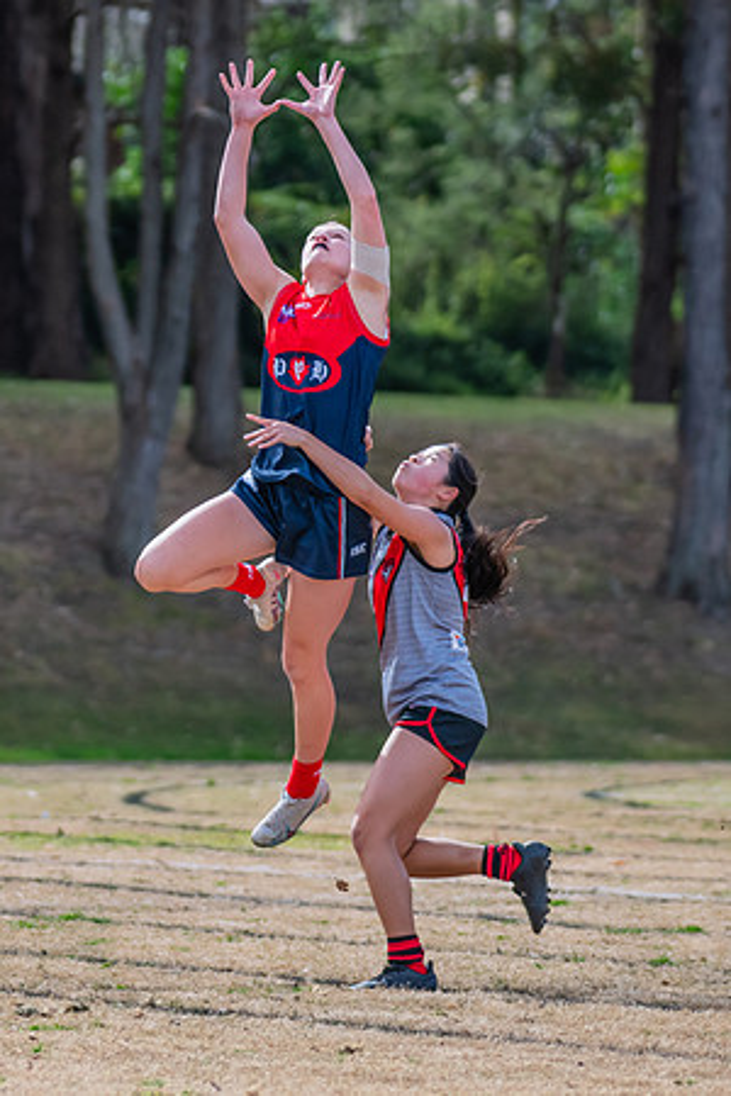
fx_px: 12103
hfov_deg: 3.5
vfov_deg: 5.2
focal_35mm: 397
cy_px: 551
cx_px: 225
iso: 720
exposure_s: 1/1600
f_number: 5.6
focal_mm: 240
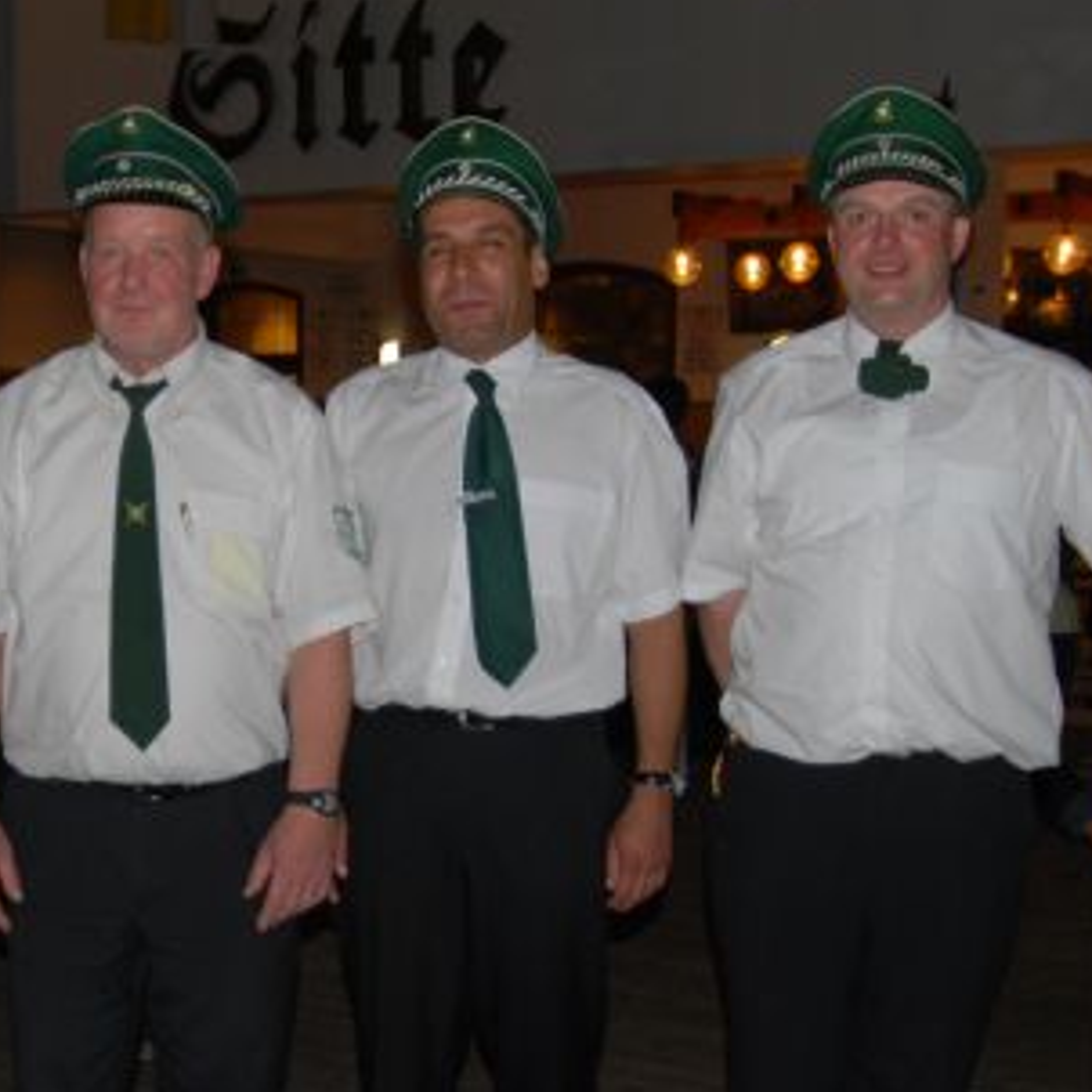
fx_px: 2320
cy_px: 669
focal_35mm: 65
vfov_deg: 26.4
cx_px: 268
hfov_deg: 26.1
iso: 200
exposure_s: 1/60
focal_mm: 24
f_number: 3.5
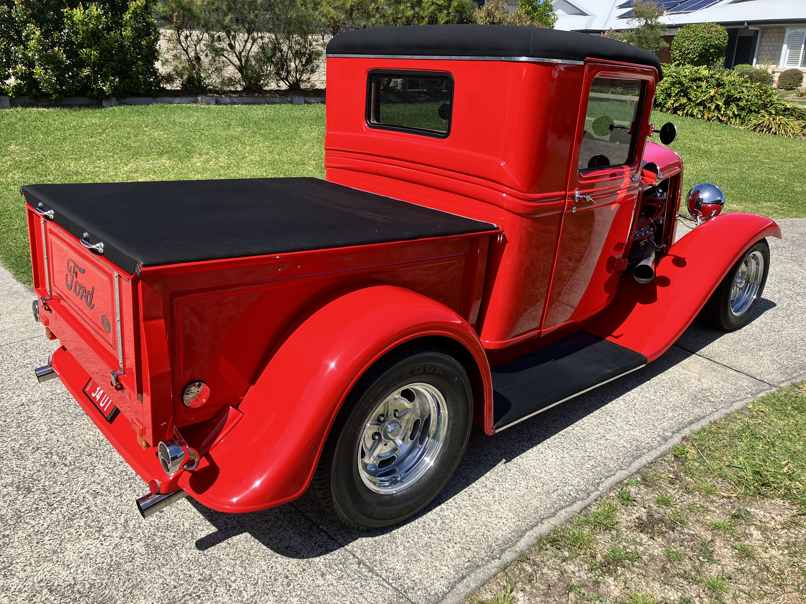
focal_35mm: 28
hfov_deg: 63.4
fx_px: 652
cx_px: 403
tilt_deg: -19.4
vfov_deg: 49.7
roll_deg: -2.2
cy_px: 302
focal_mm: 3.99
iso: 32
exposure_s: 1/1033
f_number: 1.8
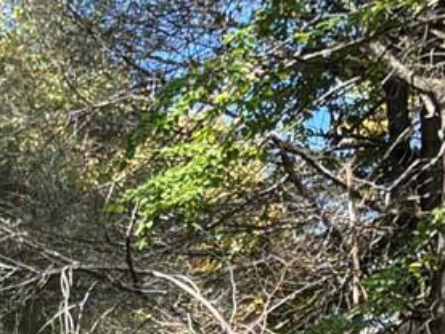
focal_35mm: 192
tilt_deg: +2.2
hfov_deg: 10.3
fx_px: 2469
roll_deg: -0.4
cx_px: 101
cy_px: 819
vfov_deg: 7.2
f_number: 1.6
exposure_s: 1/647
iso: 50
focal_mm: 5.96
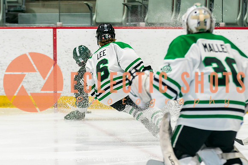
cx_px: 95
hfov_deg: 6.5
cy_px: 102
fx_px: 2197
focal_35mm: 319
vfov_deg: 4.3
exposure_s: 1/640
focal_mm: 145
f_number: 3.2
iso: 640
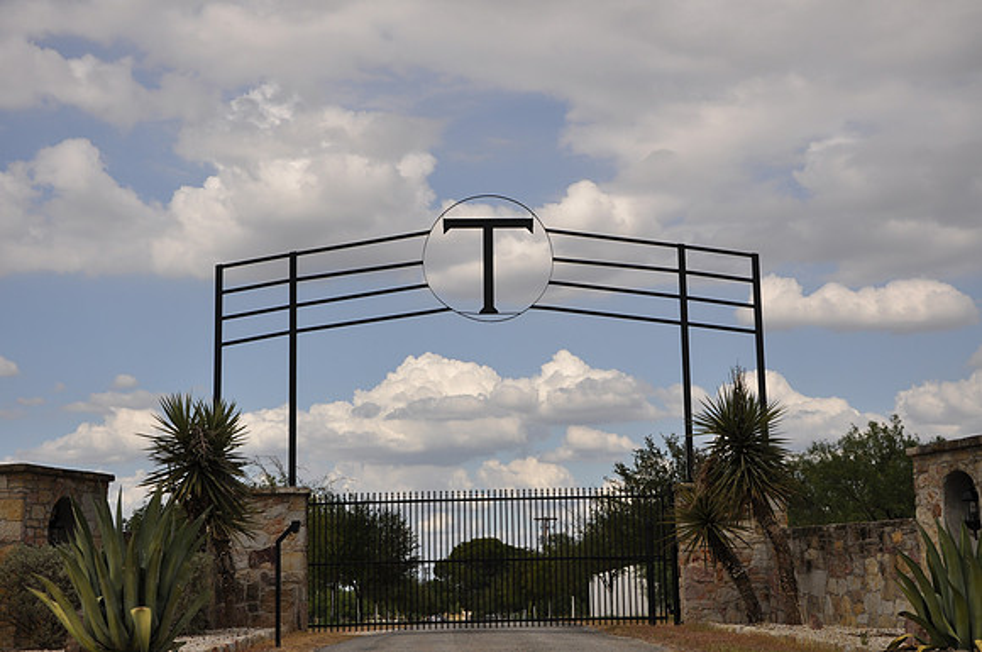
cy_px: 326
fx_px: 1634
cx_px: 491
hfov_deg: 33.4
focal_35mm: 60
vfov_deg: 22.6
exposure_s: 1/250
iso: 200
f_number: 8
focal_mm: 40
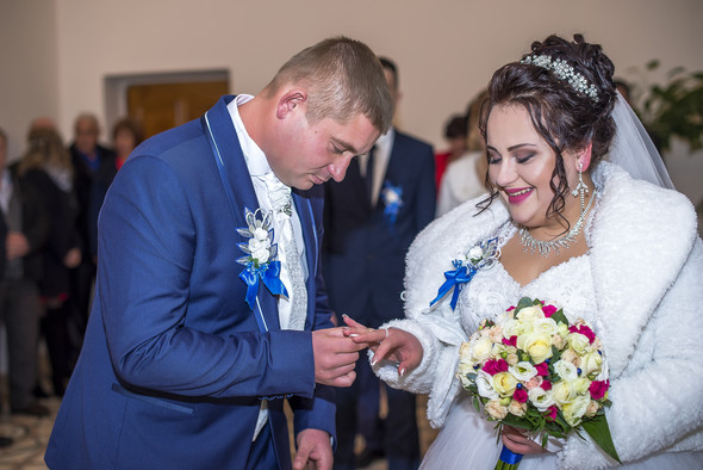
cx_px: 352
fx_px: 977
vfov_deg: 27.0
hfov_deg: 39.6
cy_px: 235
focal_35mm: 50
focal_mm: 50
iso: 250
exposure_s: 1/200
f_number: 2.8
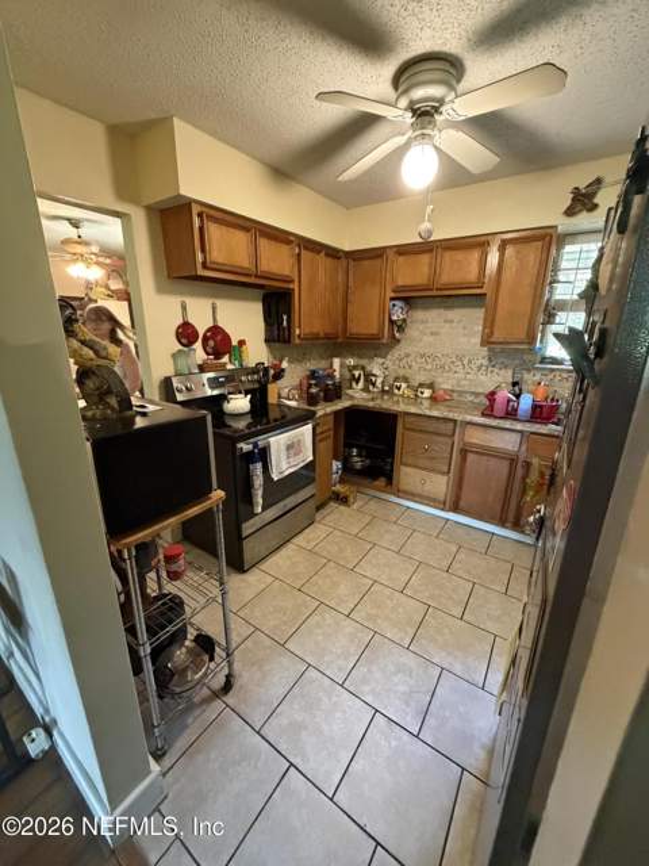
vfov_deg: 102.1
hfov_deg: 85.7
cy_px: 433
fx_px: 350
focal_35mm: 14
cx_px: 324
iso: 1000
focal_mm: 2.22
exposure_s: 1/60
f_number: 2.2
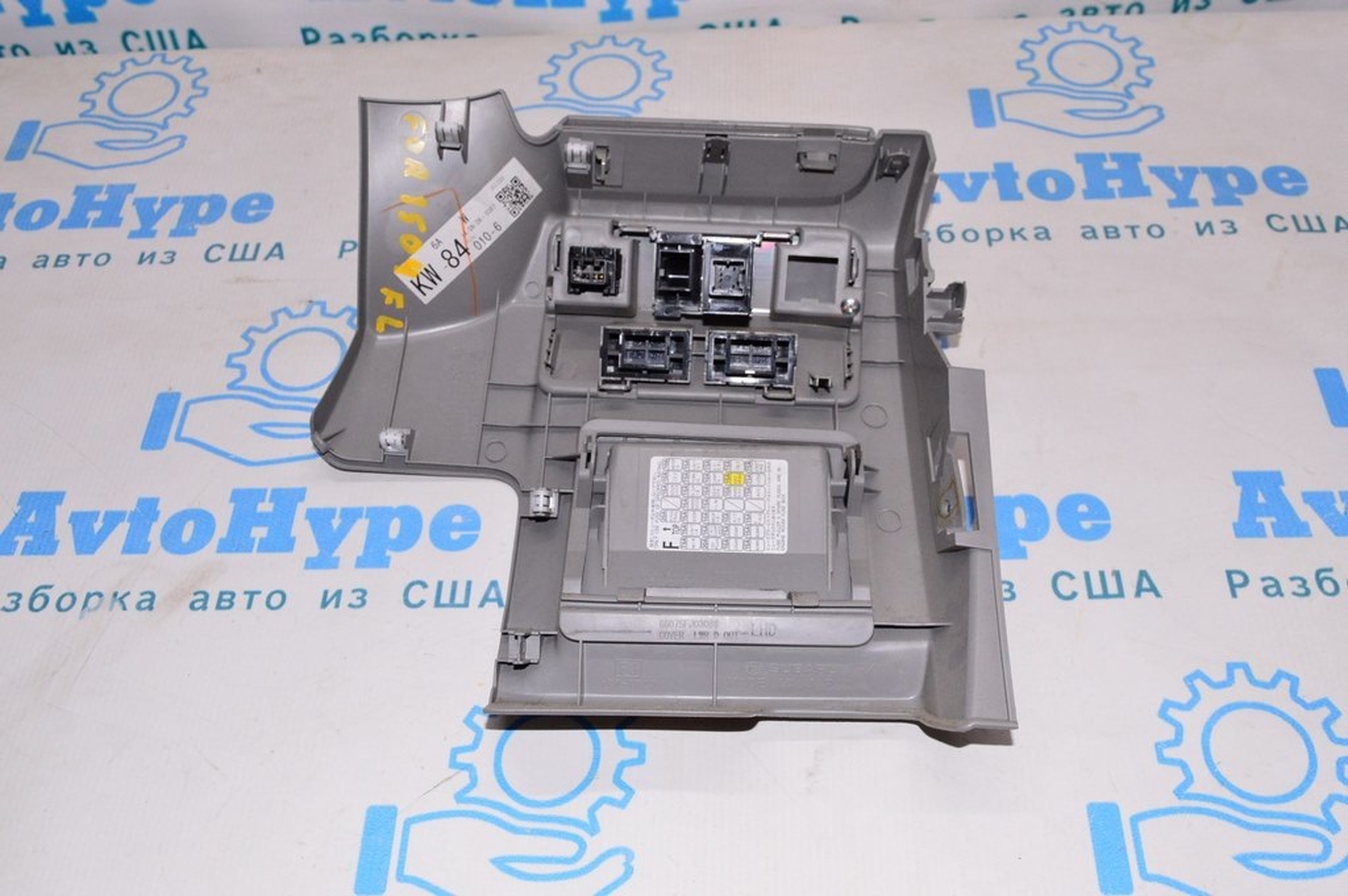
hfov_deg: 51.3
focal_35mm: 38
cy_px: 448
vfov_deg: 35.4
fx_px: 1403
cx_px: 674
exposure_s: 1/200
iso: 1600
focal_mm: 25
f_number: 8
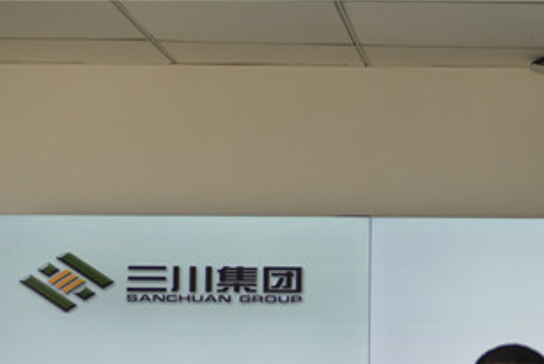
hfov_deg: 14.6
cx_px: 592
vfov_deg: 9.9
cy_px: 413
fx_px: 2071
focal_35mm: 137
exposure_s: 1/2000
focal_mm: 60
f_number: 2.8
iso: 2200
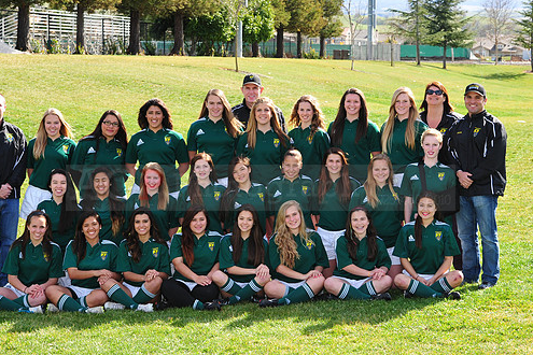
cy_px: 179
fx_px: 1214
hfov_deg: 24.8
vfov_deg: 16.7
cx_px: 247
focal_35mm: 82
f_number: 8
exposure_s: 1/125
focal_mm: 70
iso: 200
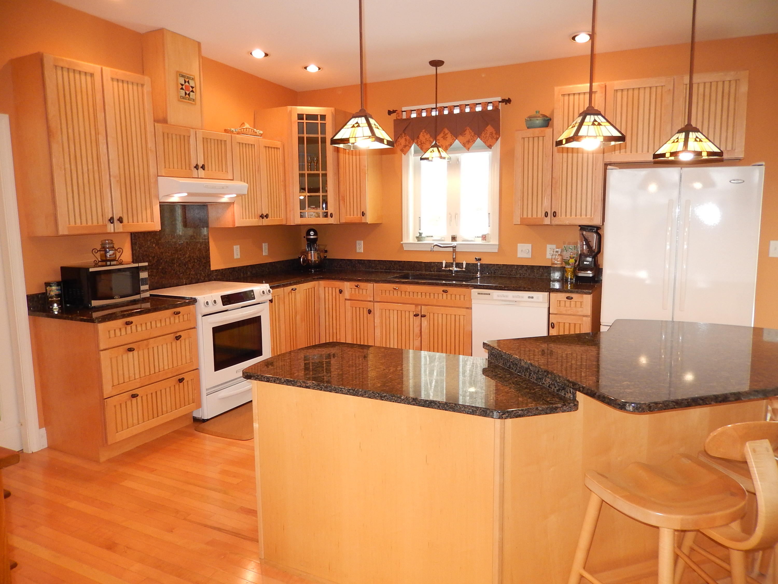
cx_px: 389
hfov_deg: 69.4
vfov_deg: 54.9
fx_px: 562
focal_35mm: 25
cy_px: 292
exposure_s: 1/30
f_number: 3.4
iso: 250
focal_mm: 4.5
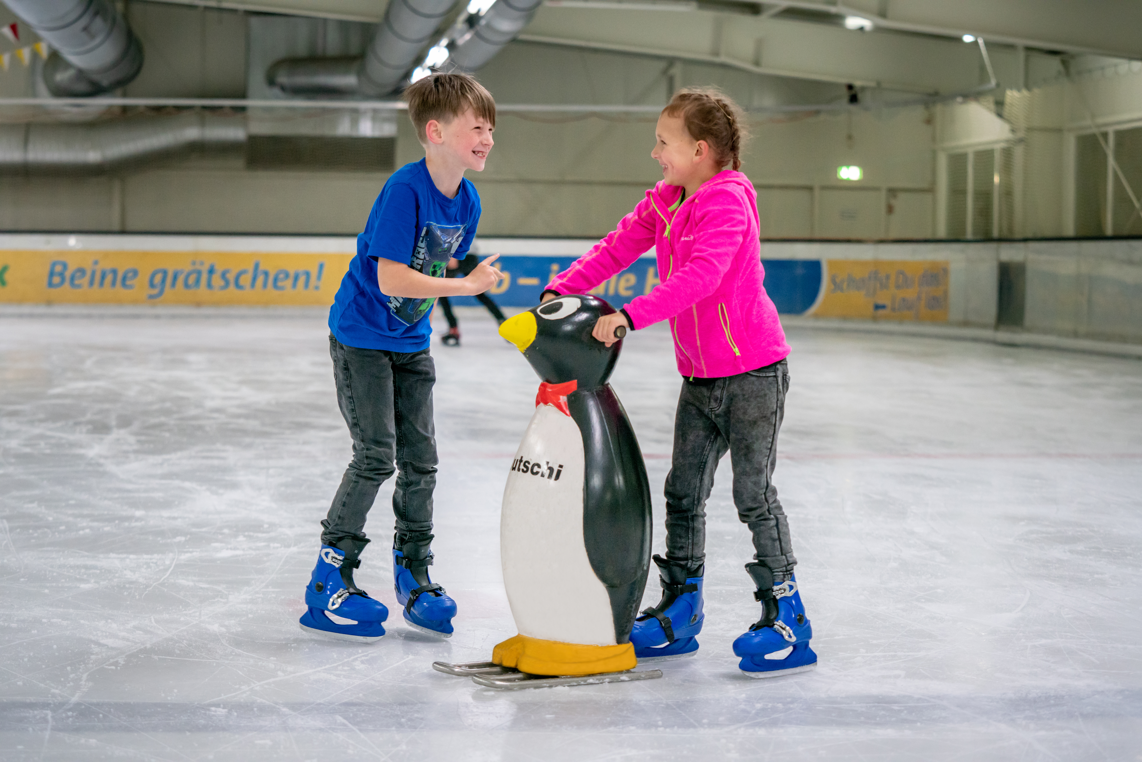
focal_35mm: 70
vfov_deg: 19.5
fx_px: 2221
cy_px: 381
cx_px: 571
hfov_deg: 28.8
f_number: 4
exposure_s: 1/200
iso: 4000
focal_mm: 70
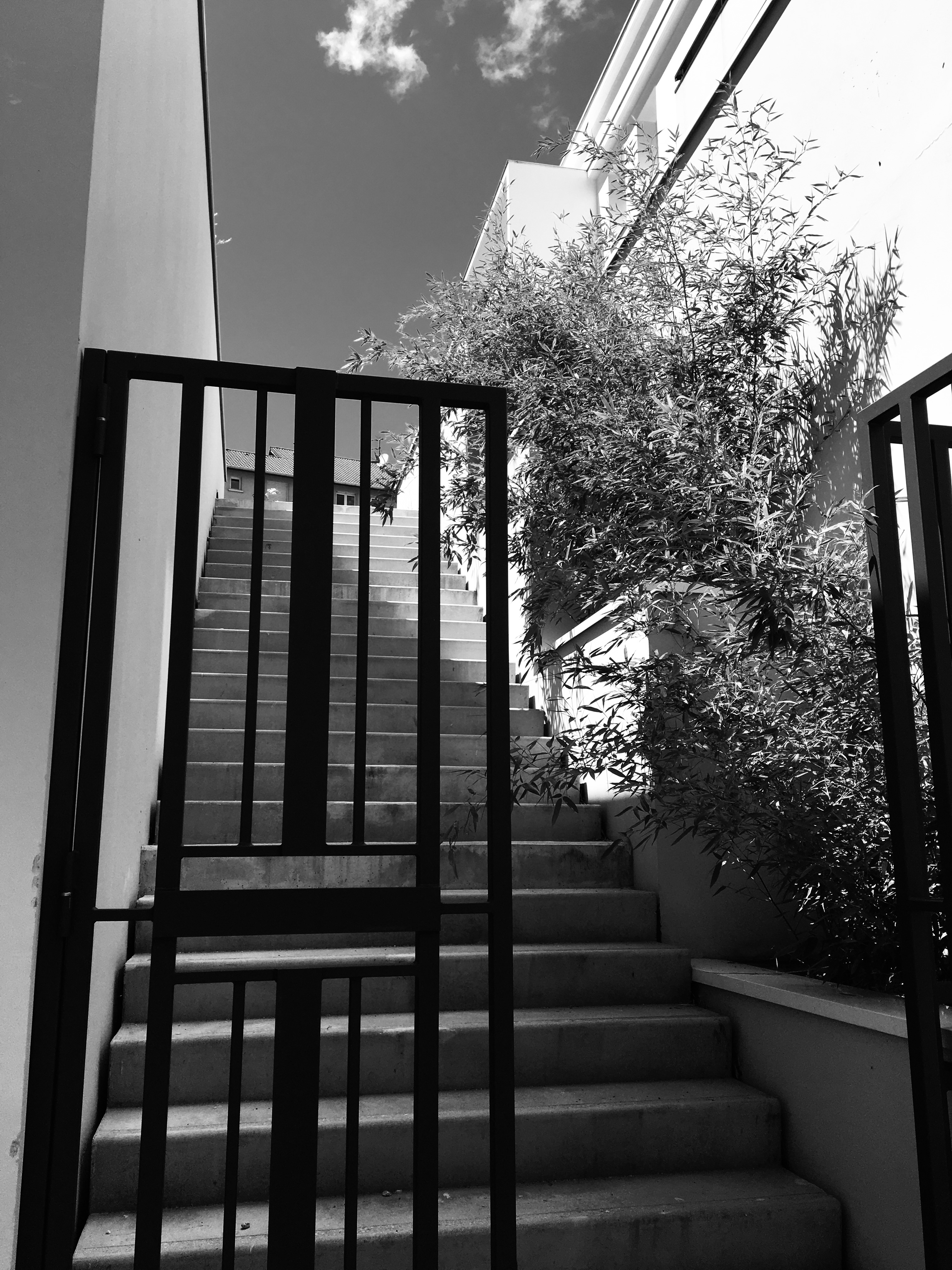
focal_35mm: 29
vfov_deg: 61.7
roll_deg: -0.2
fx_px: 1063
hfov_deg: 48.2
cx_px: 476
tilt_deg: +11.7
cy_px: 635
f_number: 2.2
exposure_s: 1/1326
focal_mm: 4.15
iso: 25
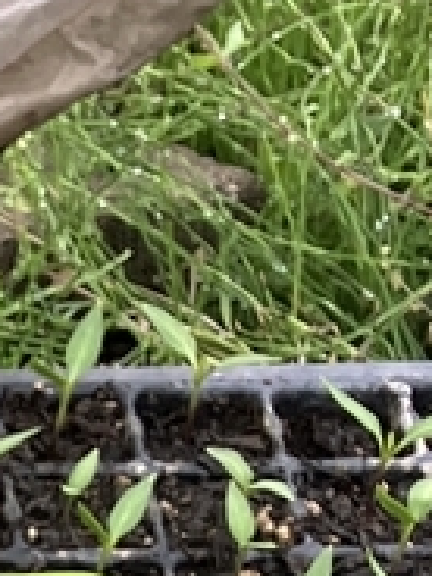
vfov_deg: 9.4
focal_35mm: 183
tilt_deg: -49.2
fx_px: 3045
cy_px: 1468
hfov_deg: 7.1
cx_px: -942
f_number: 1.8
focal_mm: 3.99
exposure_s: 1/265
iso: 25
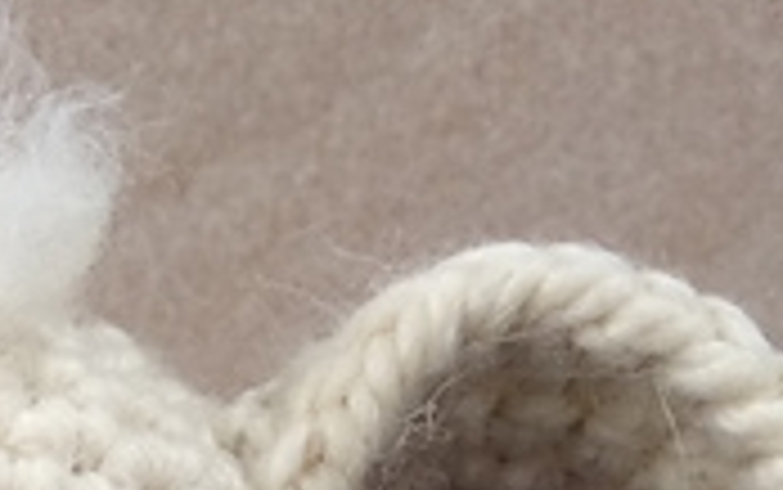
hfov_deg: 17.8
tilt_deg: -31.2
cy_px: 1308
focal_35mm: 113
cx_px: -90
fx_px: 2413
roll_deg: +1.8
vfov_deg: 9.7
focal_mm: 4.15
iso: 50
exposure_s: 1/33
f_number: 2.2
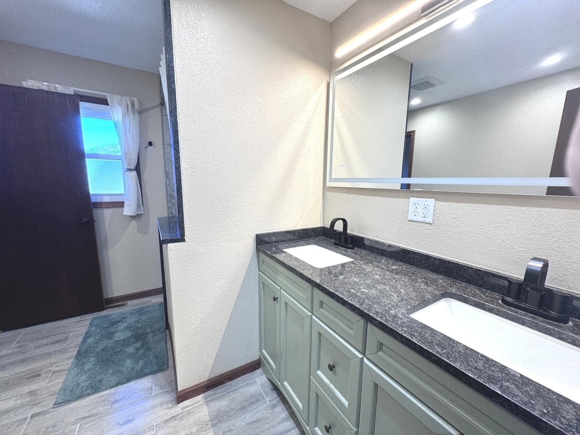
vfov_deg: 85.7
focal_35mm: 14
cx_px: 290
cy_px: 218
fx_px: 235
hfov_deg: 102.1
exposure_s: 1/120
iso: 100
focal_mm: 2.22
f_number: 2.2
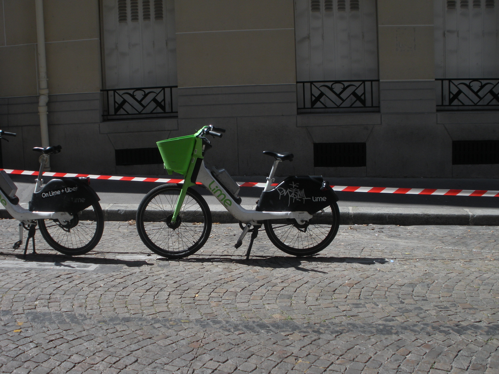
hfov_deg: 42.9
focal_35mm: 44
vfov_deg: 32.9
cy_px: 187
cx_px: 250
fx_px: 634
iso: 64
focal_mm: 7.7
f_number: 4
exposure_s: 1/425
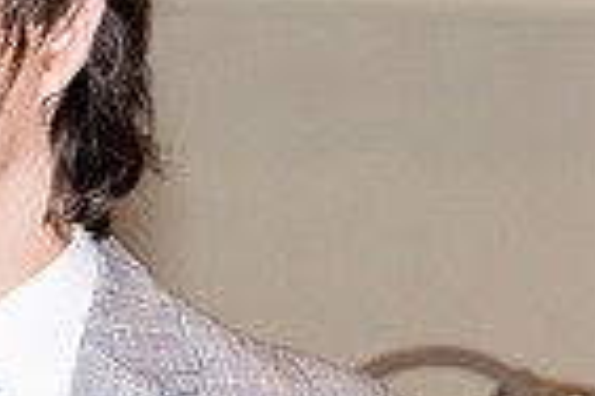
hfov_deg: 2.5
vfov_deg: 1.7
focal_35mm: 820
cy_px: 378
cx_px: -139
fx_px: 13552
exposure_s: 1/100
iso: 1000
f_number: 5.6
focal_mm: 120
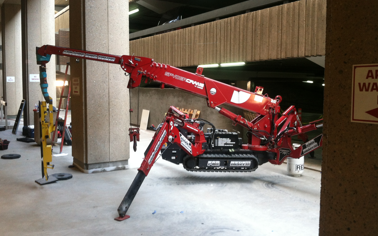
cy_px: 114
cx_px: 185
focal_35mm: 38
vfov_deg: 33.6
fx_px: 391
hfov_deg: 51.5
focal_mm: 3.85
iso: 100
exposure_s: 1/15
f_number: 2.8
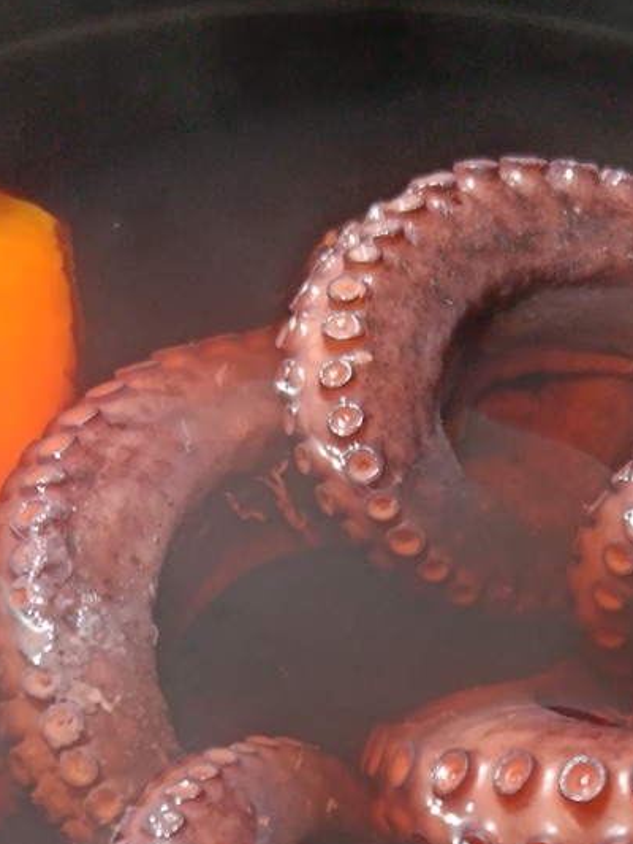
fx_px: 1755
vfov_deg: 24.4
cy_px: 1020
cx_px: 503
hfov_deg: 20.2
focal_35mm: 72
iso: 1017
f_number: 1.88
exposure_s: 1/25
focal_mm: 5.59
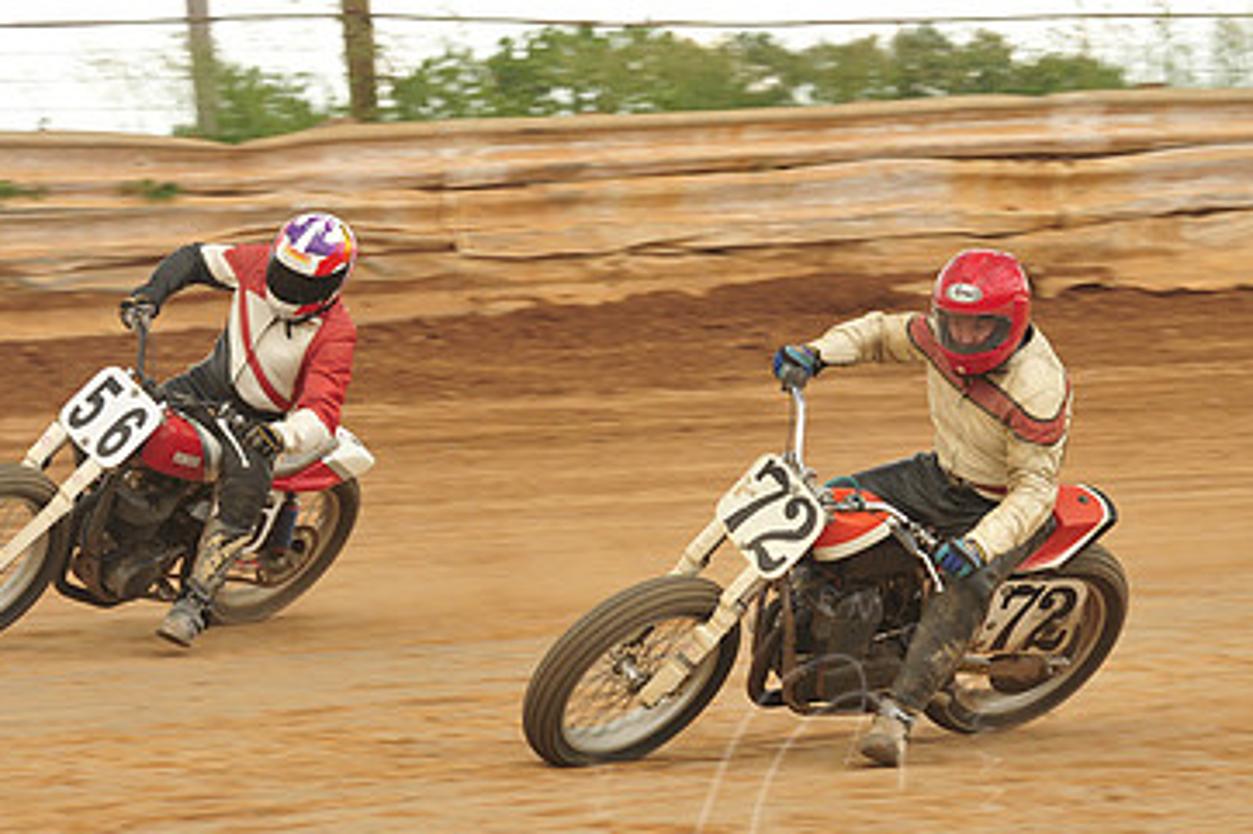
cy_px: 474
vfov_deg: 6.9
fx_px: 6958
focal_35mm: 200
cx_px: 793
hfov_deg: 10.3
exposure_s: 1/400
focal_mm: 125
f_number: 10
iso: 800
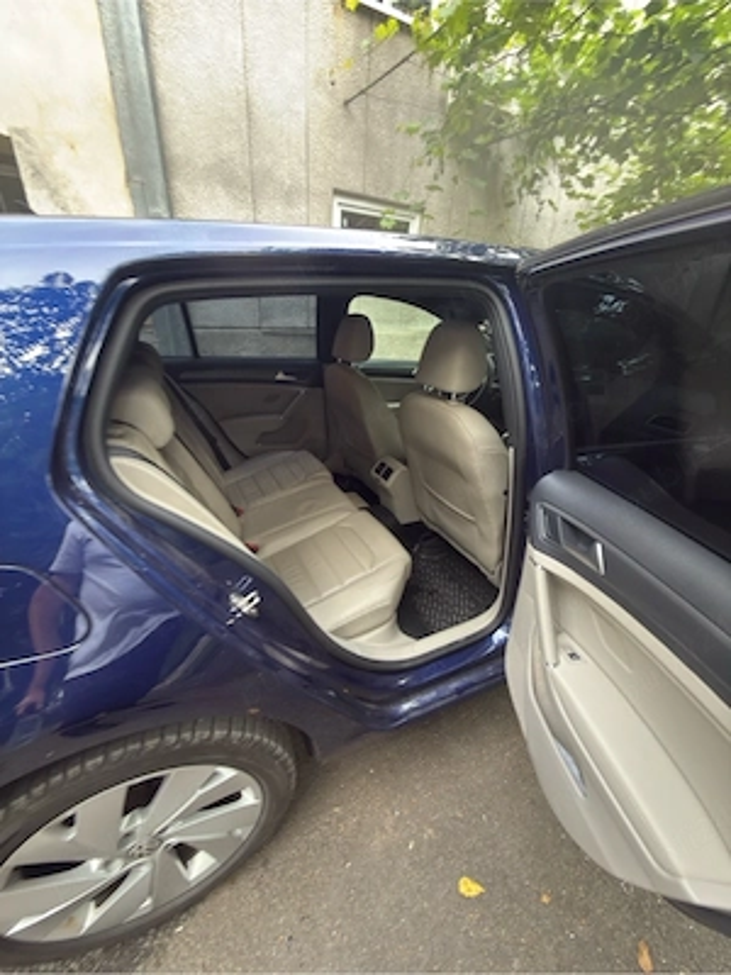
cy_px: 488
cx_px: 366
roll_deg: -7.0
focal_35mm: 14
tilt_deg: -22.9
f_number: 2.2
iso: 125
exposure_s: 1/30
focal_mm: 2.22
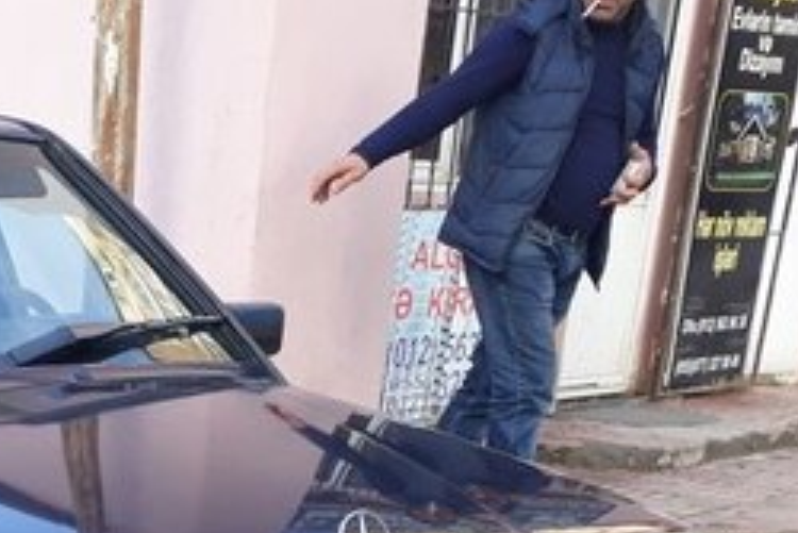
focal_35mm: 74
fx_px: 1641
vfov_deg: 16.9
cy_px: 780
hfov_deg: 24.6
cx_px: -172
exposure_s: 1/171
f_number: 1.7
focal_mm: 3.71
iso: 40
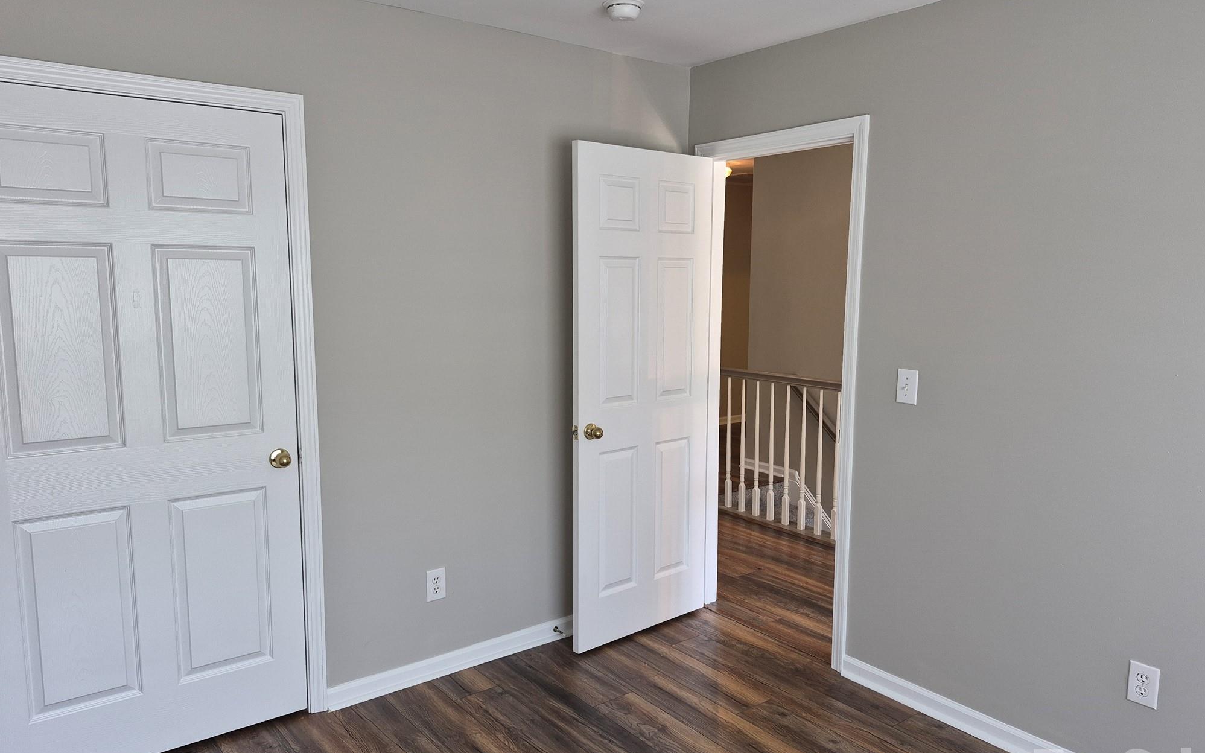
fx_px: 821
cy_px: 404
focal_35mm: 25
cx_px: 608
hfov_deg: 72.5
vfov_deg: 49.2
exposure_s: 1/60
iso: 80
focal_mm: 5.4
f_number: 1.8
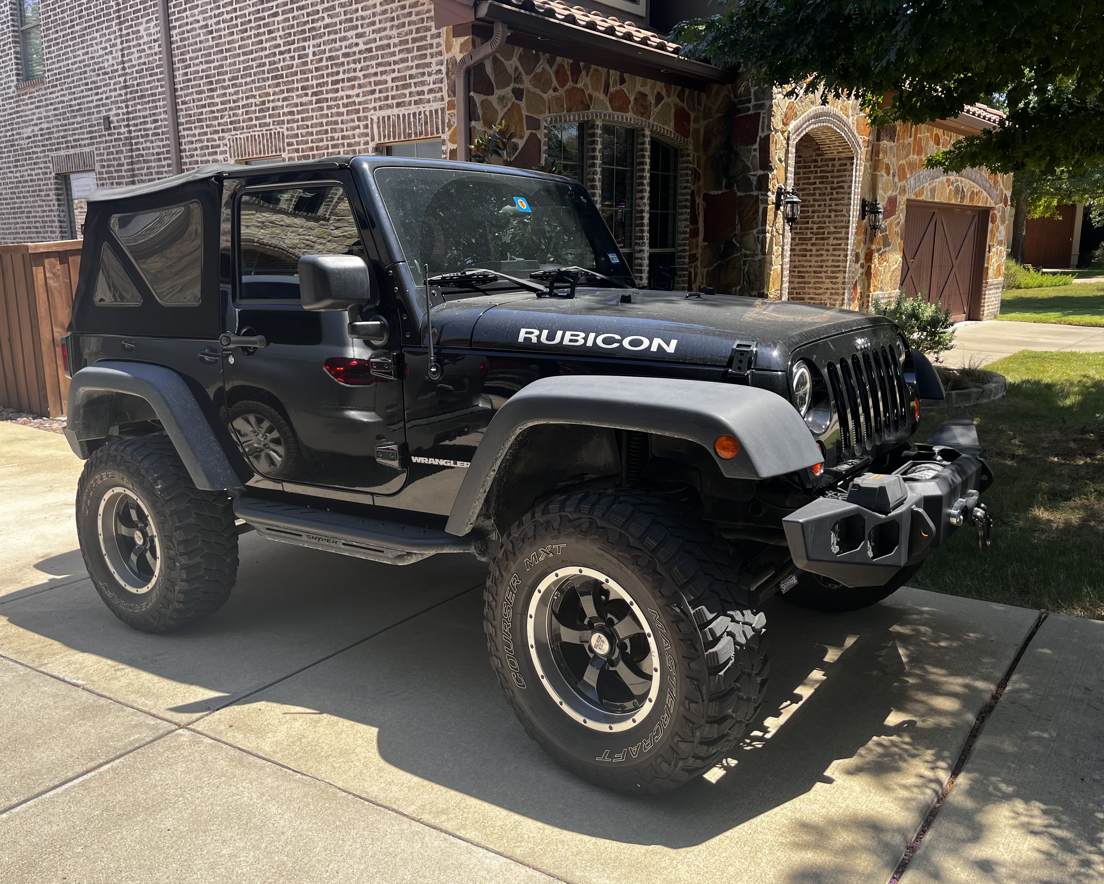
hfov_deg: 62.2
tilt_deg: -10.5
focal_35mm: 28
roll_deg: +1.0
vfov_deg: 51.5
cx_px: 531
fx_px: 915
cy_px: 432
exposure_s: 1/657
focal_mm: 5.1
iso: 50
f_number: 1.6
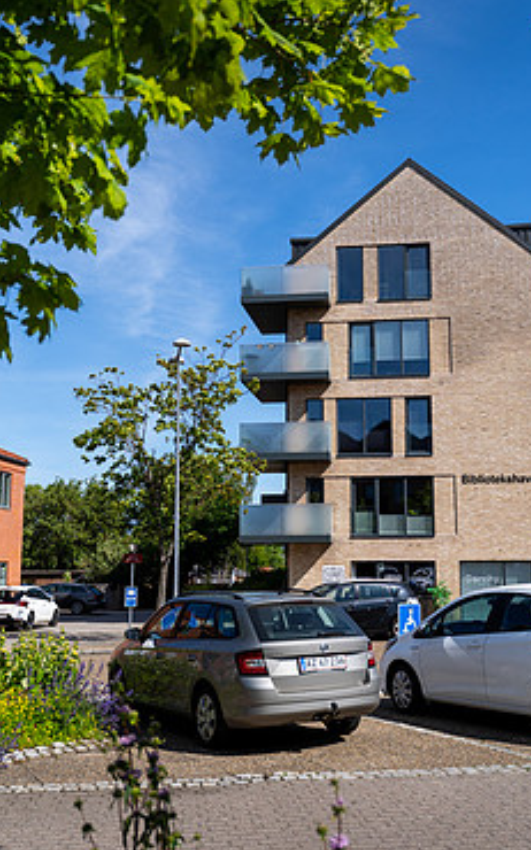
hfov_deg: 31.9
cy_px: 422
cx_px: 292
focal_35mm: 40
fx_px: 927
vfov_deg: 49.3
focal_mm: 25
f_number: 2.8
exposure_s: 1/1250
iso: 50
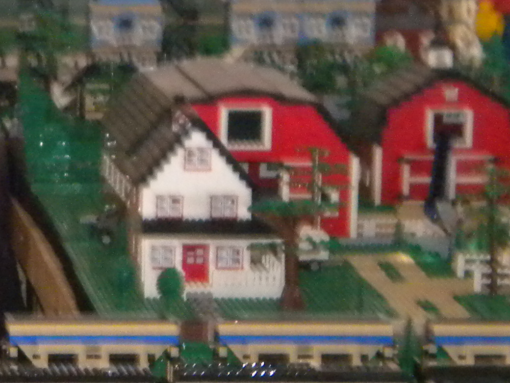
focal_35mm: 277
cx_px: -224
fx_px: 4081
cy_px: 273
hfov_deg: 7.1
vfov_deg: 5.4
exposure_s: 1/60
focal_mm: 14.3
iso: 534
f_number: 5.1
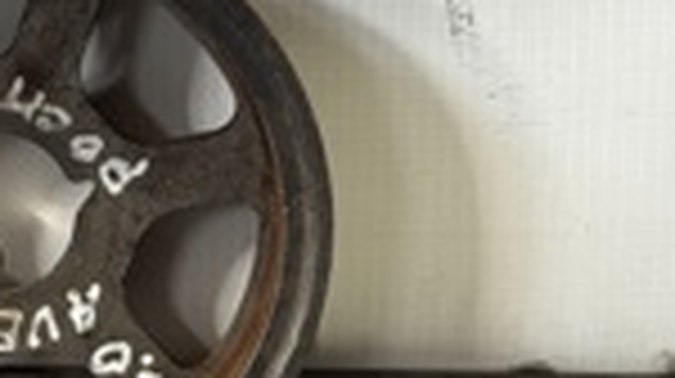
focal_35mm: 167
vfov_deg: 7.2
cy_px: 180
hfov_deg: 12.7
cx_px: -7
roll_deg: -0.6
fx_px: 2986
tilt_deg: -15.2
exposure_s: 1/50
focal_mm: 6.76
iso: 80
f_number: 1.78
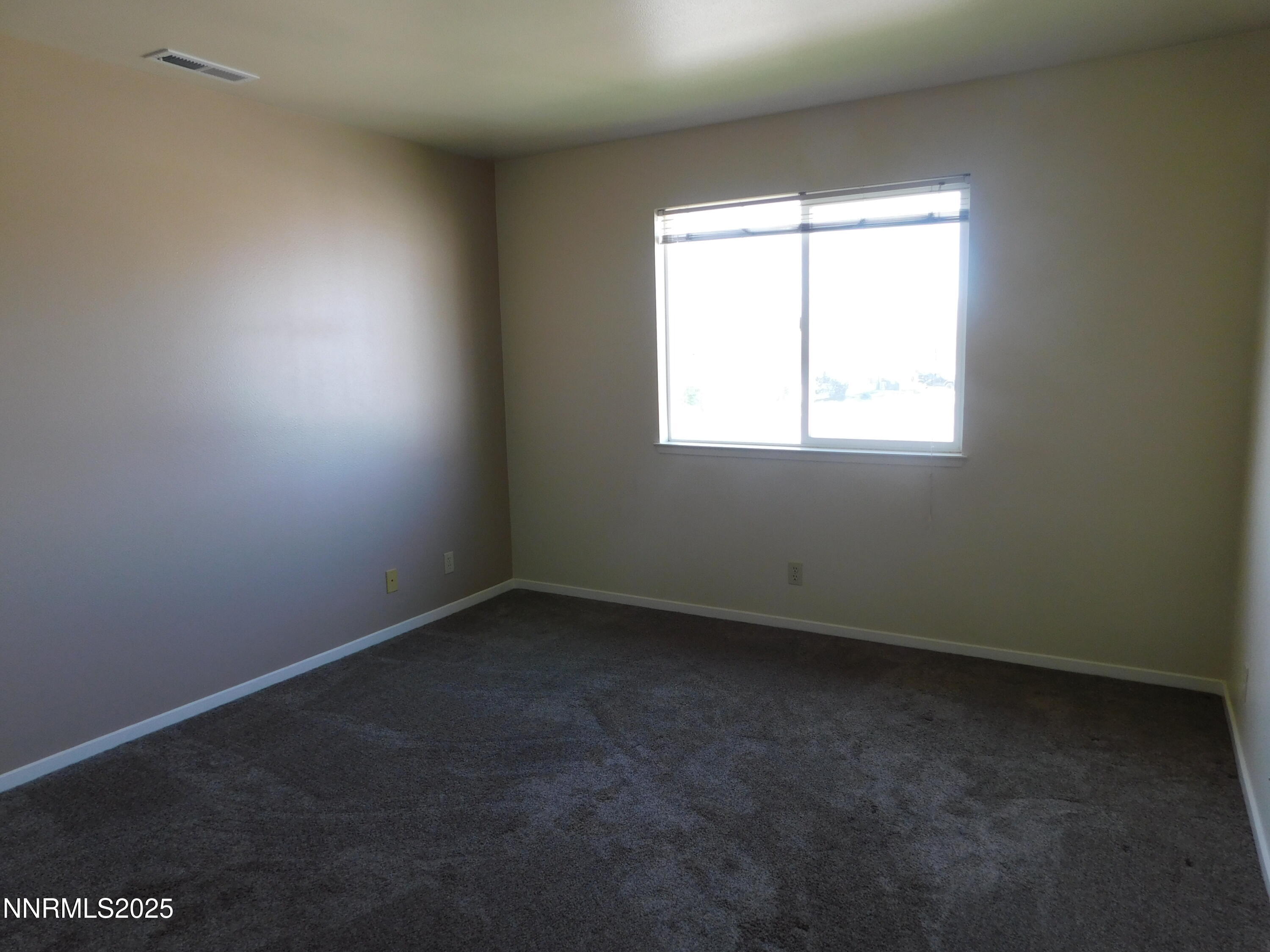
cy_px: 476
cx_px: 635
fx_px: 844
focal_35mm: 23
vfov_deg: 58.9
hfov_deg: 73.9
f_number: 3
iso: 125
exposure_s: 1/50
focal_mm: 4
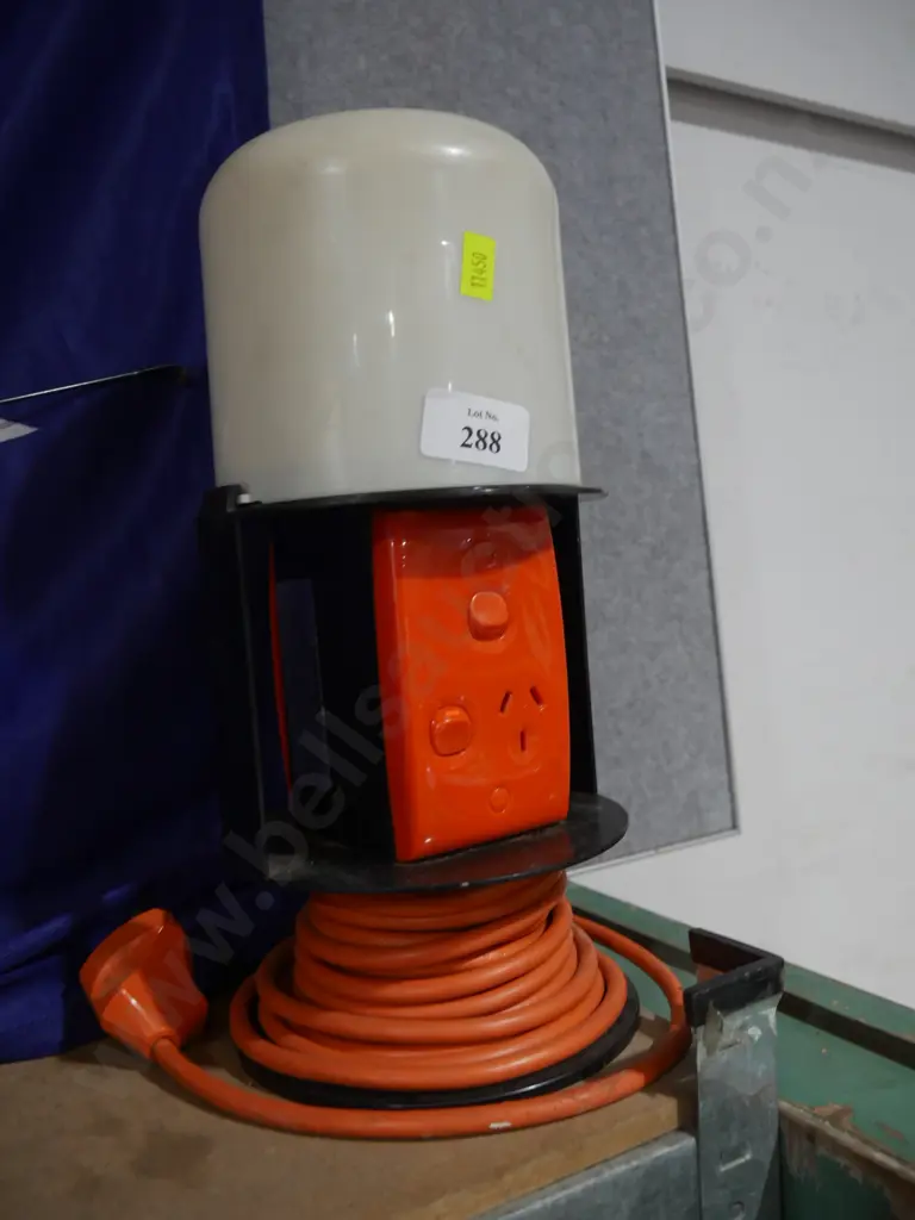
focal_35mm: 30
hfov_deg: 46.8
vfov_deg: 60.0
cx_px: 458
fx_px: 1057
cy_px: 610
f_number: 3.6
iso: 640
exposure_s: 1/60
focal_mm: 15
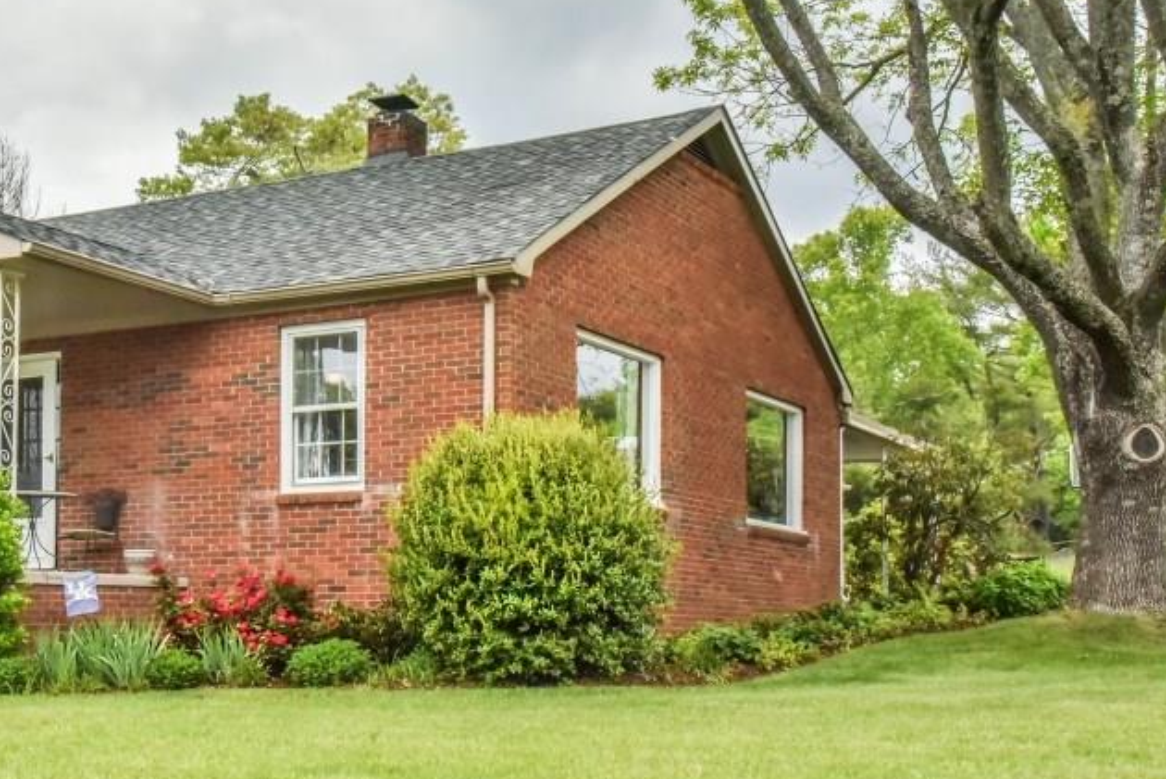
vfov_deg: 26.0
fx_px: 1685
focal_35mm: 52
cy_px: 433
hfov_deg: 37.2
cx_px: 289
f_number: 18
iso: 4000
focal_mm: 32
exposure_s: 1/320
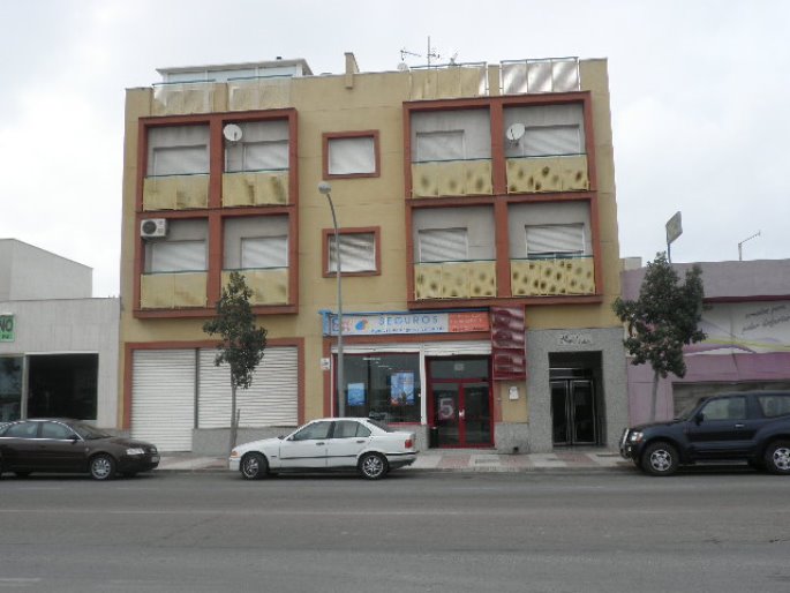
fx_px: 890
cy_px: 296
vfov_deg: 36.8
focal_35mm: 39
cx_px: 395
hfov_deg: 47.9
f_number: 4
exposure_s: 1/60
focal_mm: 7
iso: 80
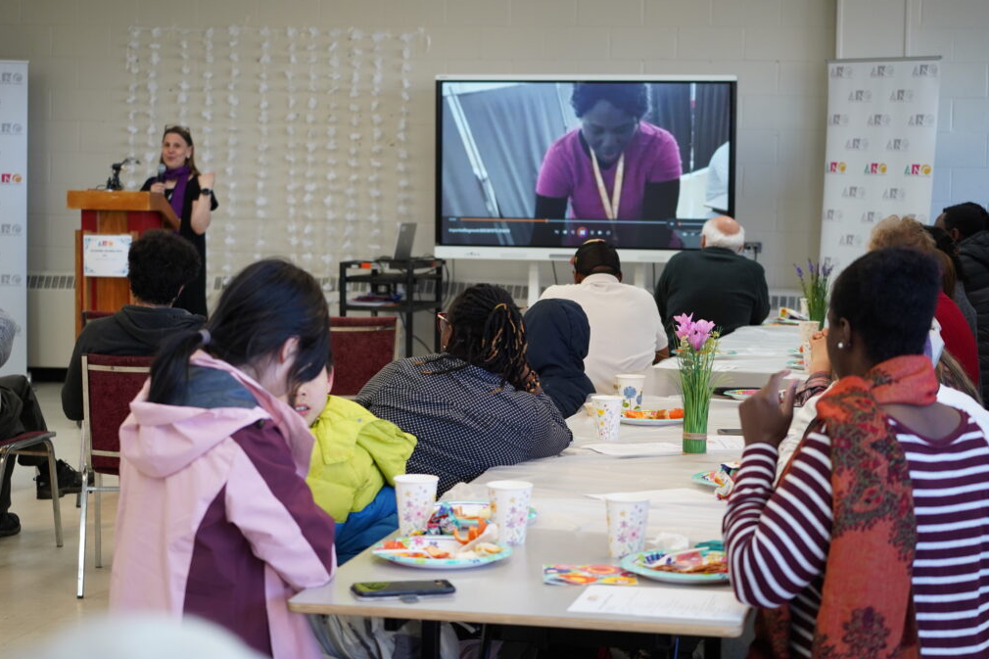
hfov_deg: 28.5
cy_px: 329
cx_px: 495
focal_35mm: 71
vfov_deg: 19.2
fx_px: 1950
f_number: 4.5
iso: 1000
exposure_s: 1/160
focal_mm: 70
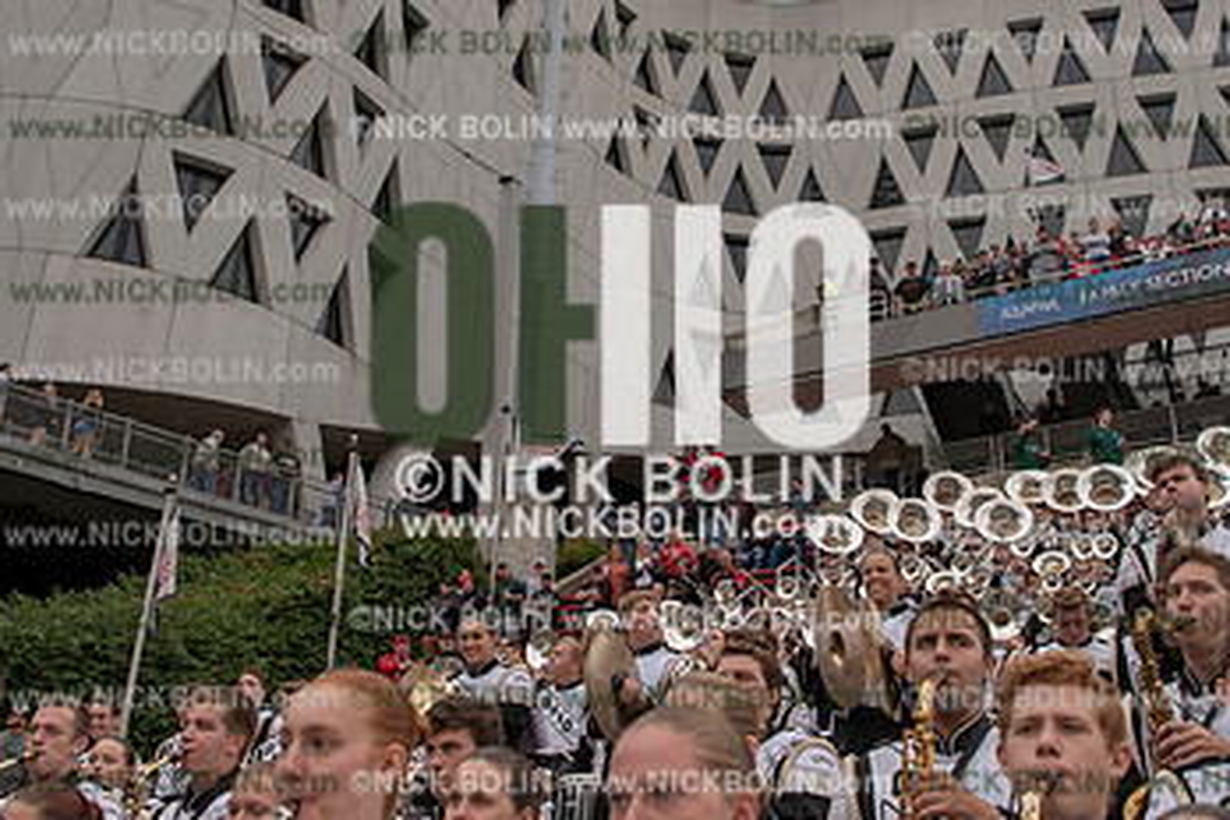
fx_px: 1367
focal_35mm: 40
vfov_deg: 33.4
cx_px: 619
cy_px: 373
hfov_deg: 48.5
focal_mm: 24
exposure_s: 1/800
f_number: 3.5
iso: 250
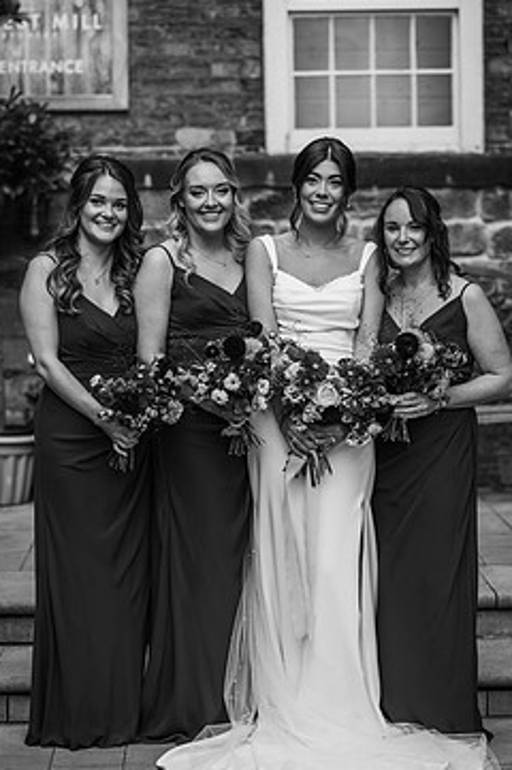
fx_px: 2266
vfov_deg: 19.3
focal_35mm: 106
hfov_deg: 12.9
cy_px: 397
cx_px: 255
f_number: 2.2
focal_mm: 85
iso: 100
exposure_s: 1/1000
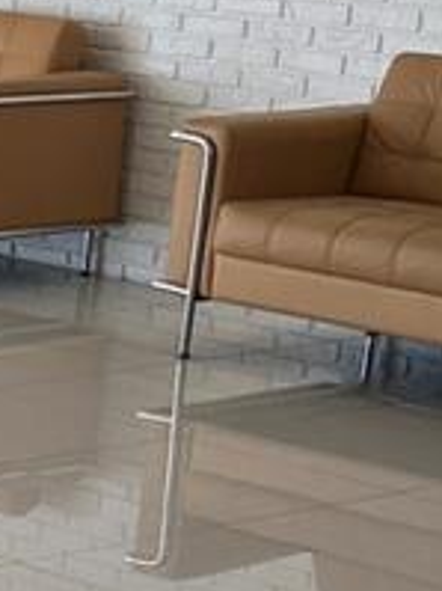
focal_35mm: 157
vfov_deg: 12.5
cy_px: 502
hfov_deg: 8.1
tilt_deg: -15.3
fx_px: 2676
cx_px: -869
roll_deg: +0.5
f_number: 1.5
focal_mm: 5.7
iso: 40
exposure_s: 1/121
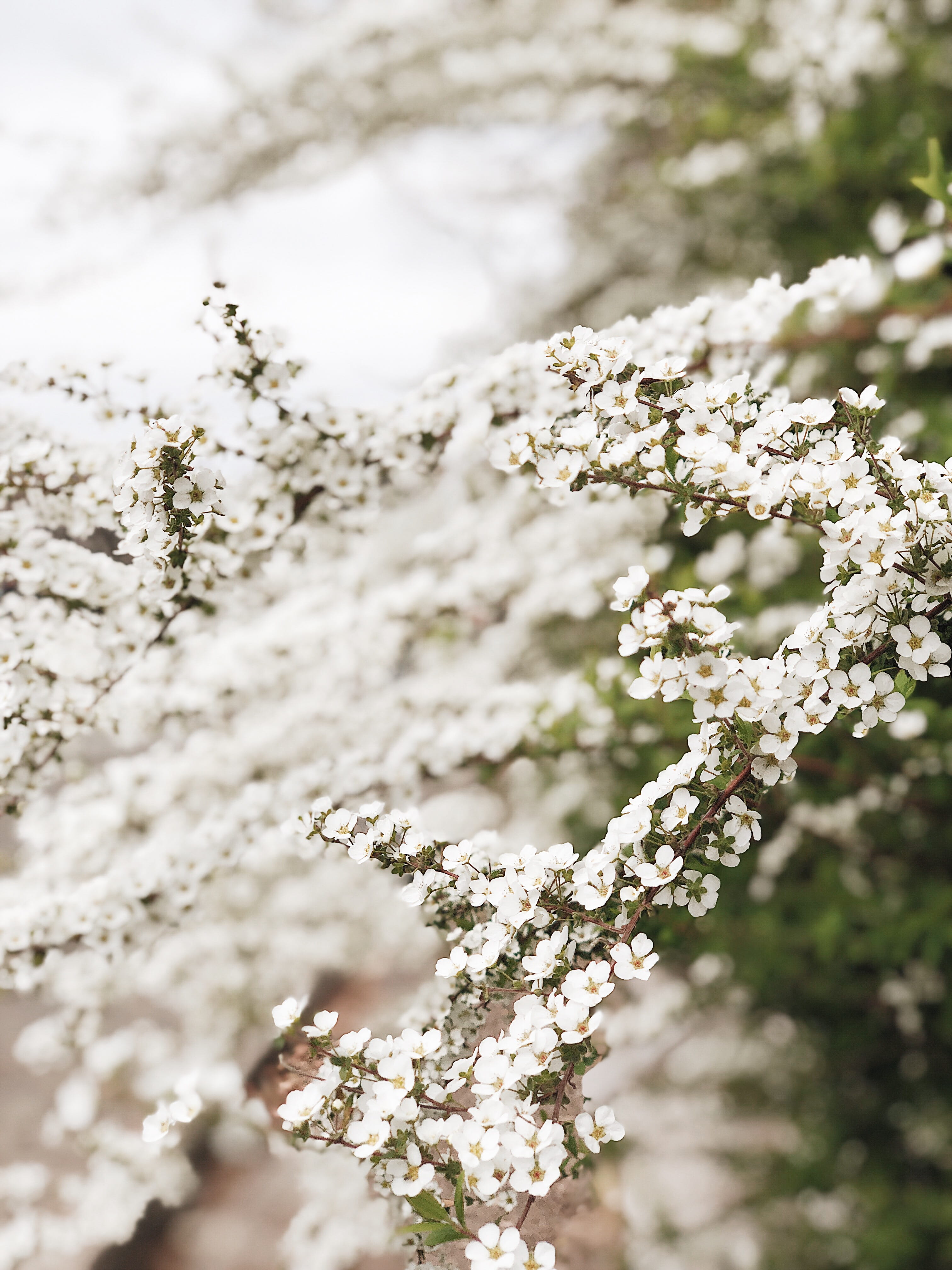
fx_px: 1907
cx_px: 476
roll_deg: -2.6
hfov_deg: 28.0
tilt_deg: -0.8
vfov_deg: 36.8
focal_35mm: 52
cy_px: 635
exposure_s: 1/1116
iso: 16
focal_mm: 6
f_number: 2.4
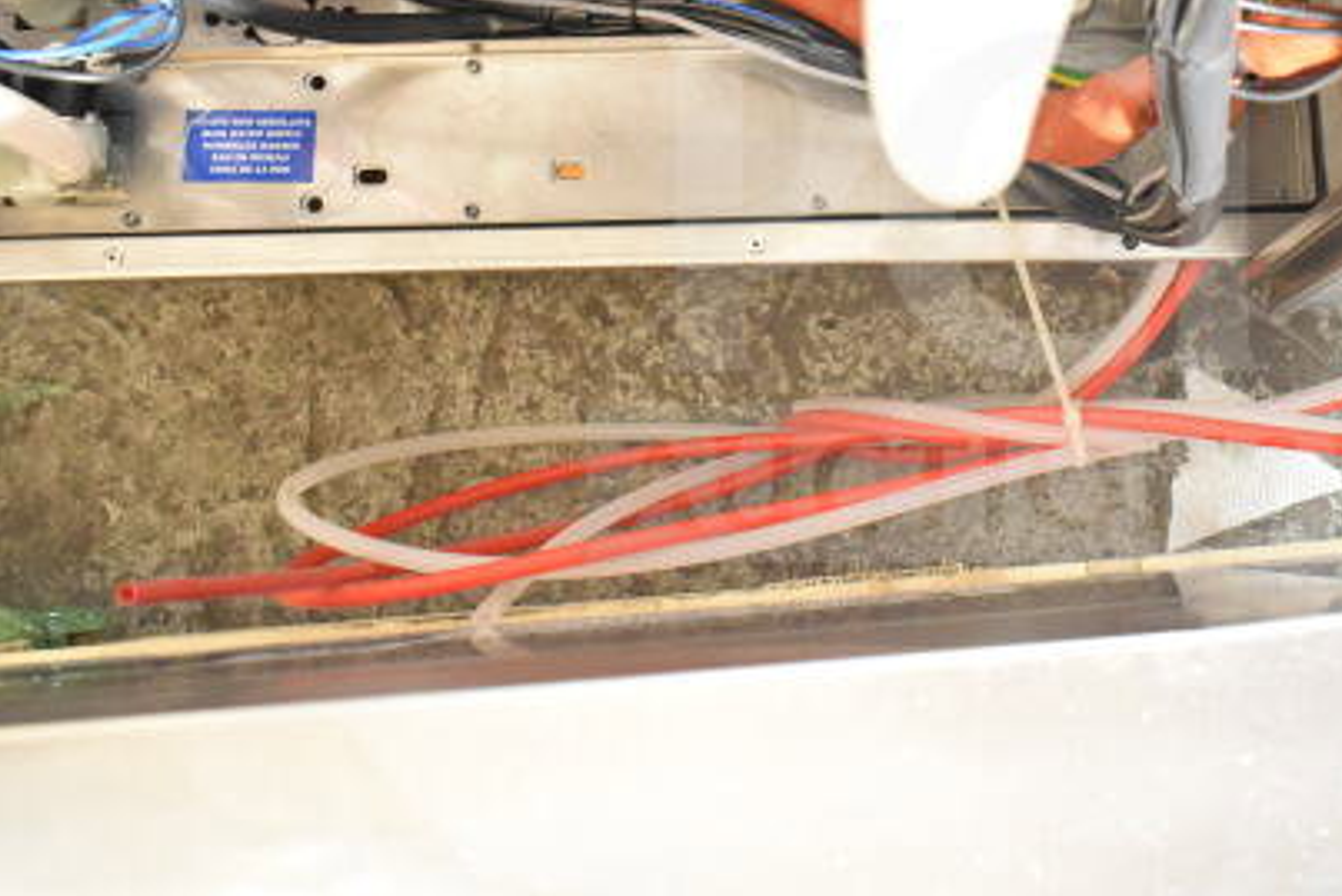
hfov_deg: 38.8
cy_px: 298
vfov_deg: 26.9
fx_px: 1864
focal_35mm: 50
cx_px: 959
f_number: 3.8
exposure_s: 1/30
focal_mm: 22
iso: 7200
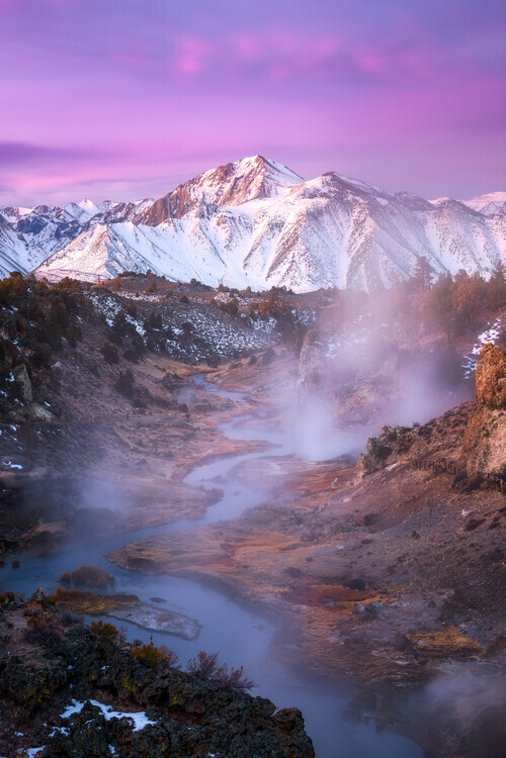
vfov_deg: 39.6
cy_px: 379
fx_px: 1054
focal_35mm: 50
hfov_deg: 27.0
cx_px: 253
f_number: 11
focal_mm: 50
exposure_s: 25
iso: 64
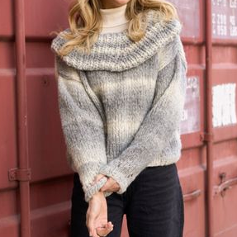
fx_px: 558
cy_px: 96
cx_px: 118
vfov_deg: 24.0
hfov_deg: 24.0
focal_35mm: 72
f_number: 3.5
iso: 250
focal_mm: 54
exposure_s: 1/160
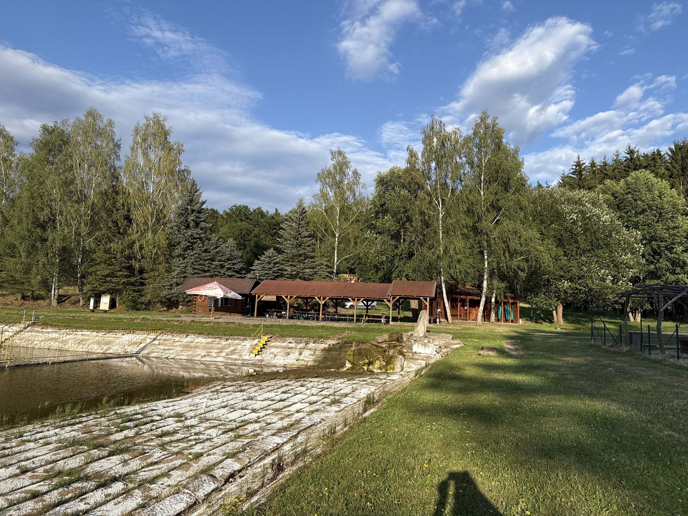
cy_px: 258
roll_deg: -3.3
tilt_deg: +8.0
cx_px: 344
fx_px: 477
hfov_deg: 71.6
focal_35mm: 24
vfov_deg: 56.8
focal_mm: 6.76
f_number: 1.78
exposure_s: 1/3584
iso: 80
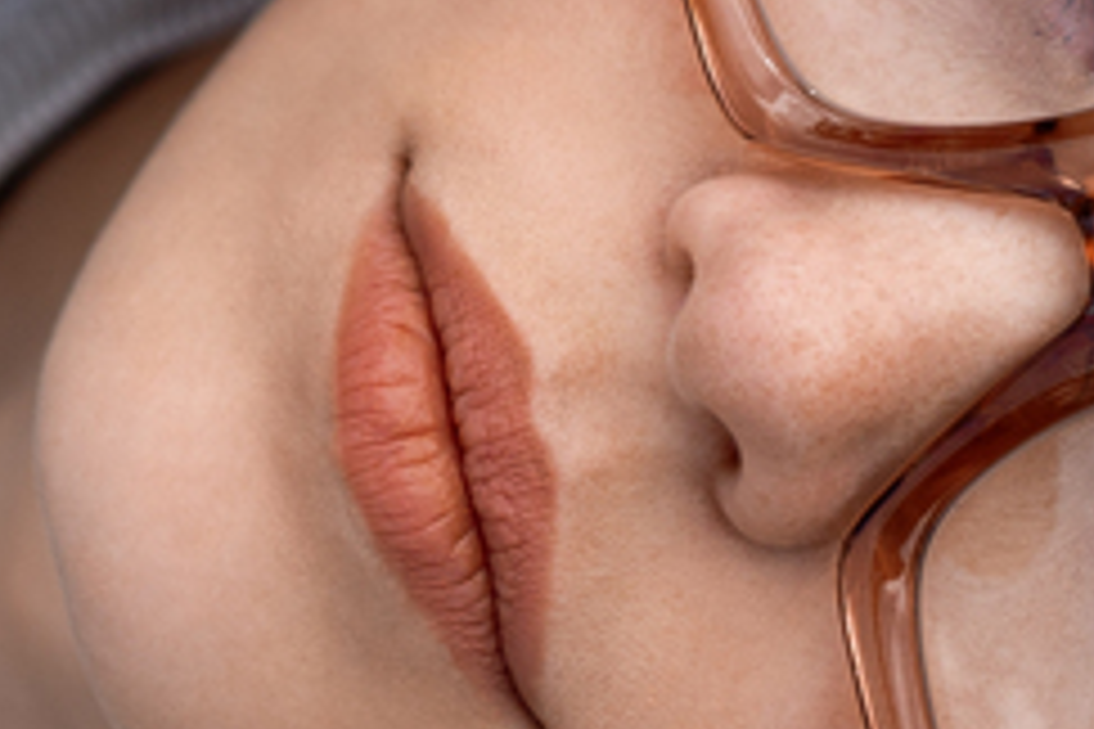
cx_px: 612
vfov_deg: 4.0
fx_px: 10301
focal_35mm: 339
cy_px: -364
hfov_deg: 6.1
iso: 100
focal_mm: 55
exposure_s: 1/1600
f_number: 2.8
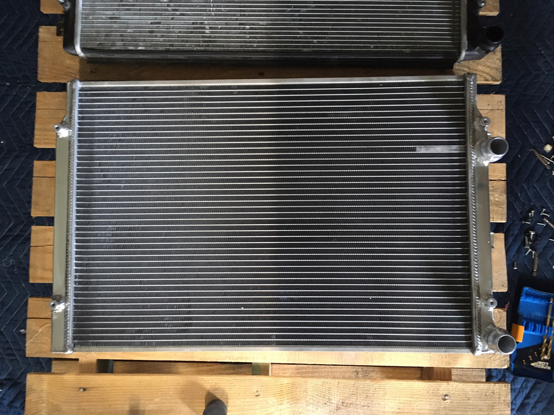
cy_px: 208
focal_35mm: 29
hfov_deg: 61.7
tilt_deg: -85.4
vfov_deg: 48.2
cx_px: 277
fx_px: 464
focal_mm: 4.15
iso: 250
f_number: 2.2
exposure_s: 1/15
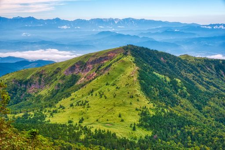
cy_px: 75
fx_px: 406
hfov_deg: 30.9
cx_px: 112
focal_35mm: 65
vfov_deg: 20.9
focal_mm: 65
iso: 500
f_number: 11
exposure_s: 1/125
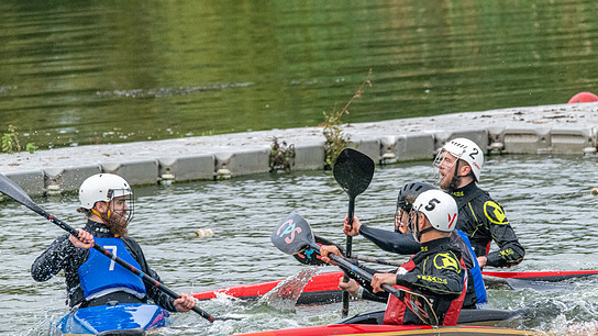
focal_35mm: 546
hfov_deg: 4.0
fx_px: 8658
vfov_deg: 2.2
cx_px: 320
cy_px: 227
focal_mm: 400
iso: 3200
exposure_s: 1/2000
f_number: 9
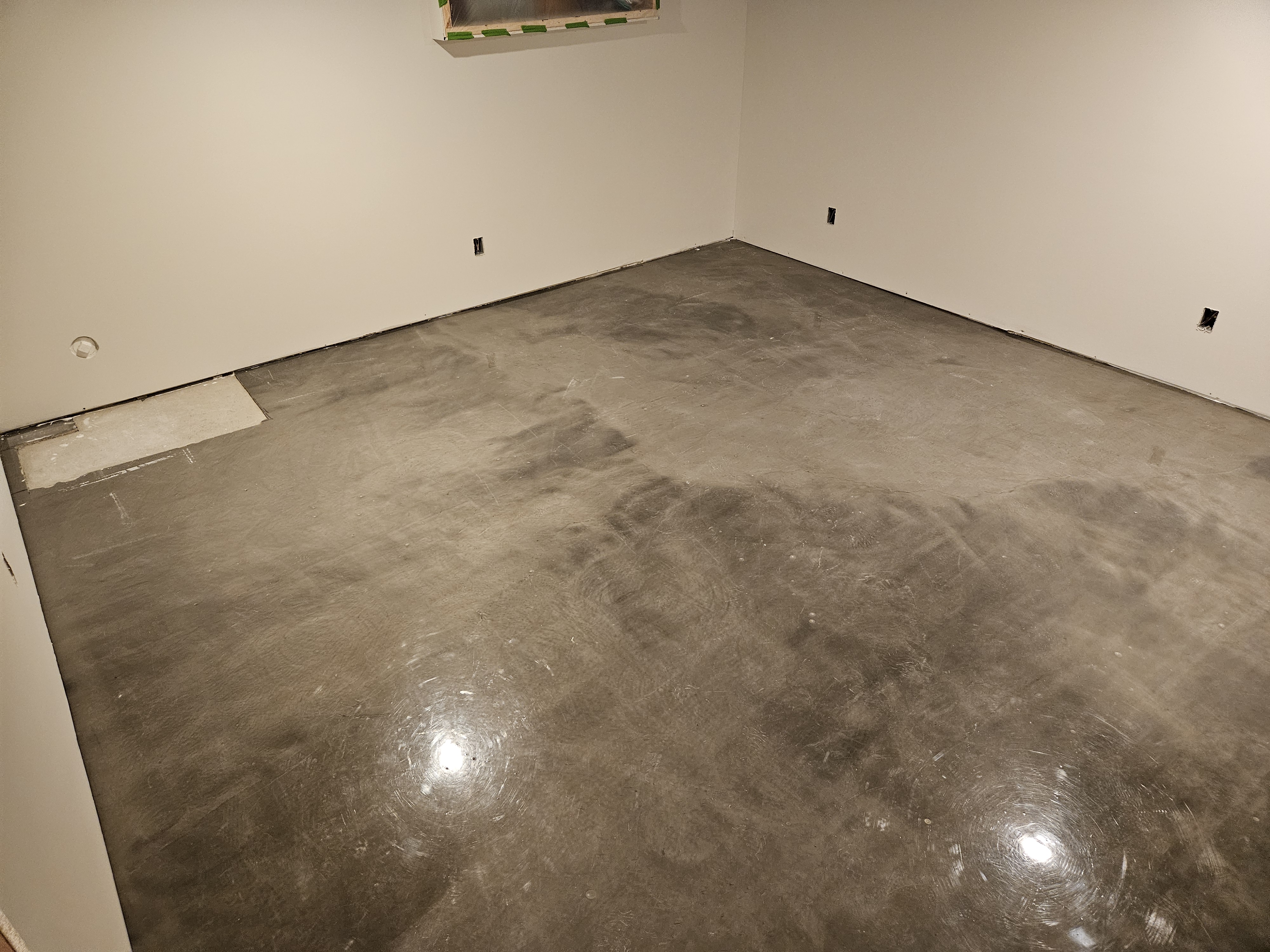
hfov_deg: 73.9
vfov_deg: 58.9
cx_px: 635
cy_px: 476
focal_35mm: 23
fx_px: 844
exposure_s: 1/60
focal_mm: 5.4
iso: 640
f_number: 1.8
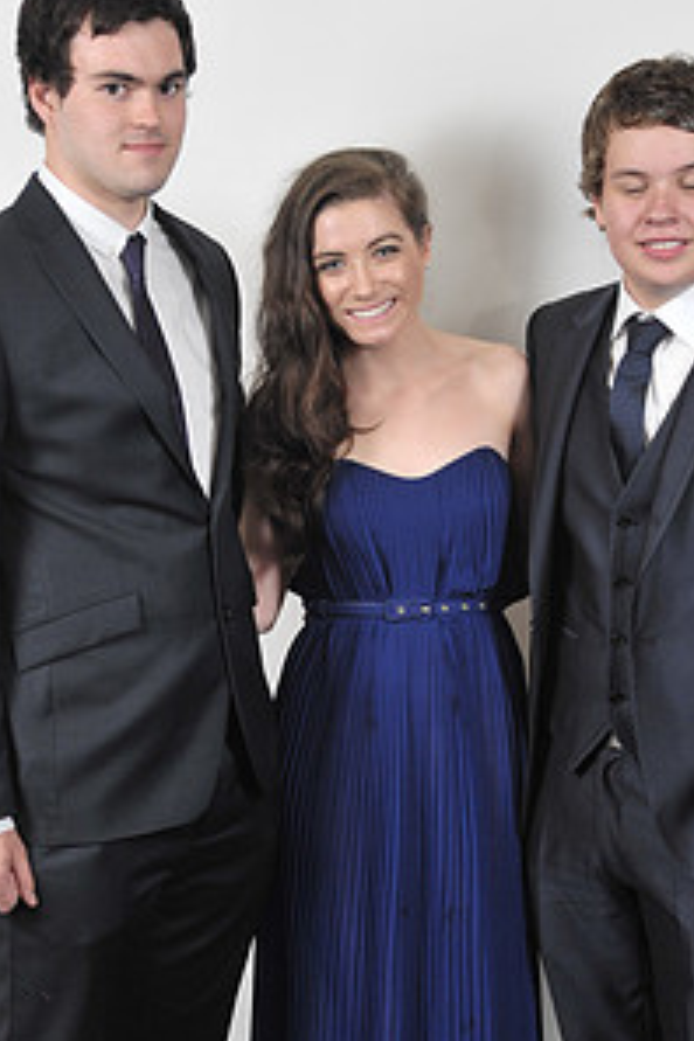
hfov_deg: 16.7
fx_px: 2371
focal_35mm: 82
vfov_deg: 24.6
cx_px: 333
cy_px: 701
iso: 1000
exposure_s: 1/160
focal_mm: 42
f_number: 7.1
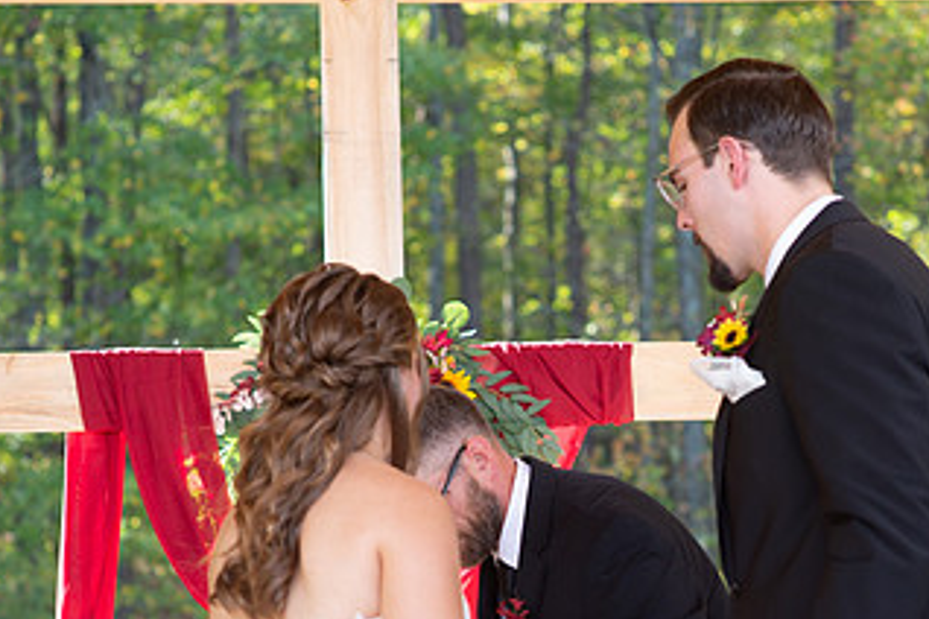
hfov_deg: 13.2
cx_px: 549
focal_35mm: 155
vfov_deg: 8.8
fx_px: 4000
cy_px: 533
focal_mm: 85
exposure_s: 1/320
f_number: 4.5
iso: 400
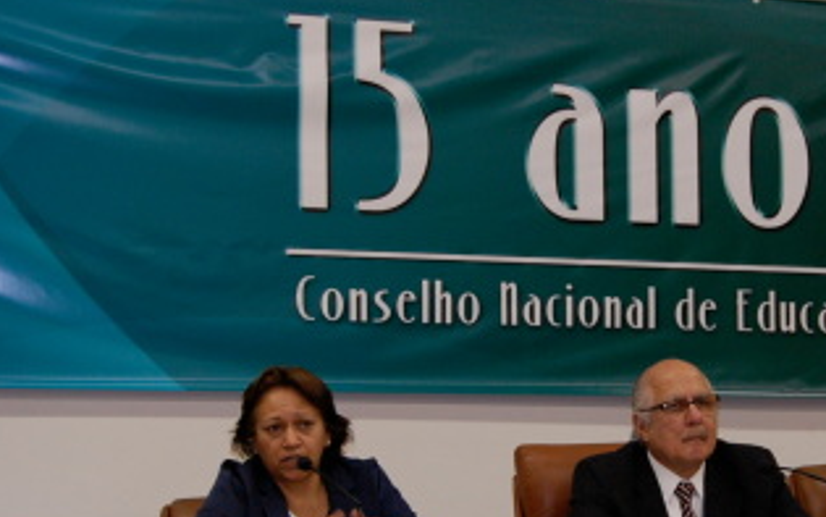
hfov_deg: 22.4
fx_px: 2071
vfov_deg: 14.1
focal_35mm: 92
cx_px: 600
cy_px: 417
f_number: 5.6
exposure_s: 1/40
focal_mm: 38
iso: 800
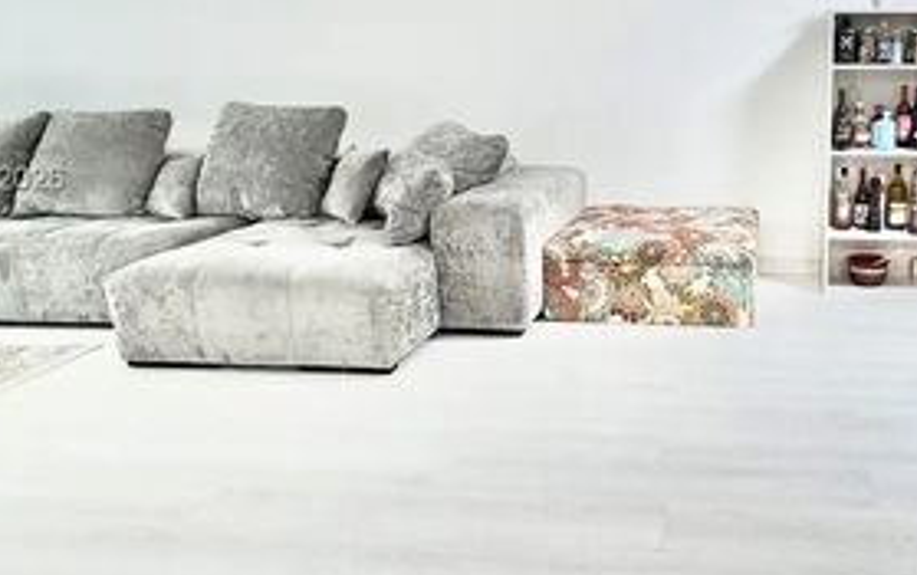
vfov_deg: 36.9
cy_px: 181
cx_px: 707
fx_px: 851
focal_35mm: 34
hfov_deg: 53.6
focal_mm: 2.22
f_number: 2.2
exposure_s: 1/60
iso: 200
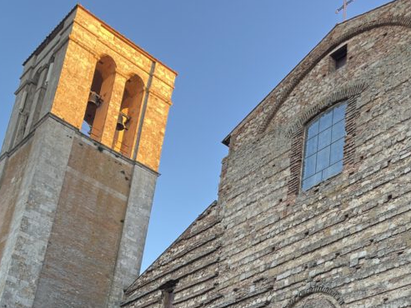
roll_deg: -3.9
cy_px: 305
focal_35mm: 54
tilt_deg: +23.2
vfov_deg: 25.7
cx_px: 268
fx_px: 641
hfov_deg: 35.2
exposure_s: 1/100
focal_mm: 5.1
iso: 32
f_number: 1.6
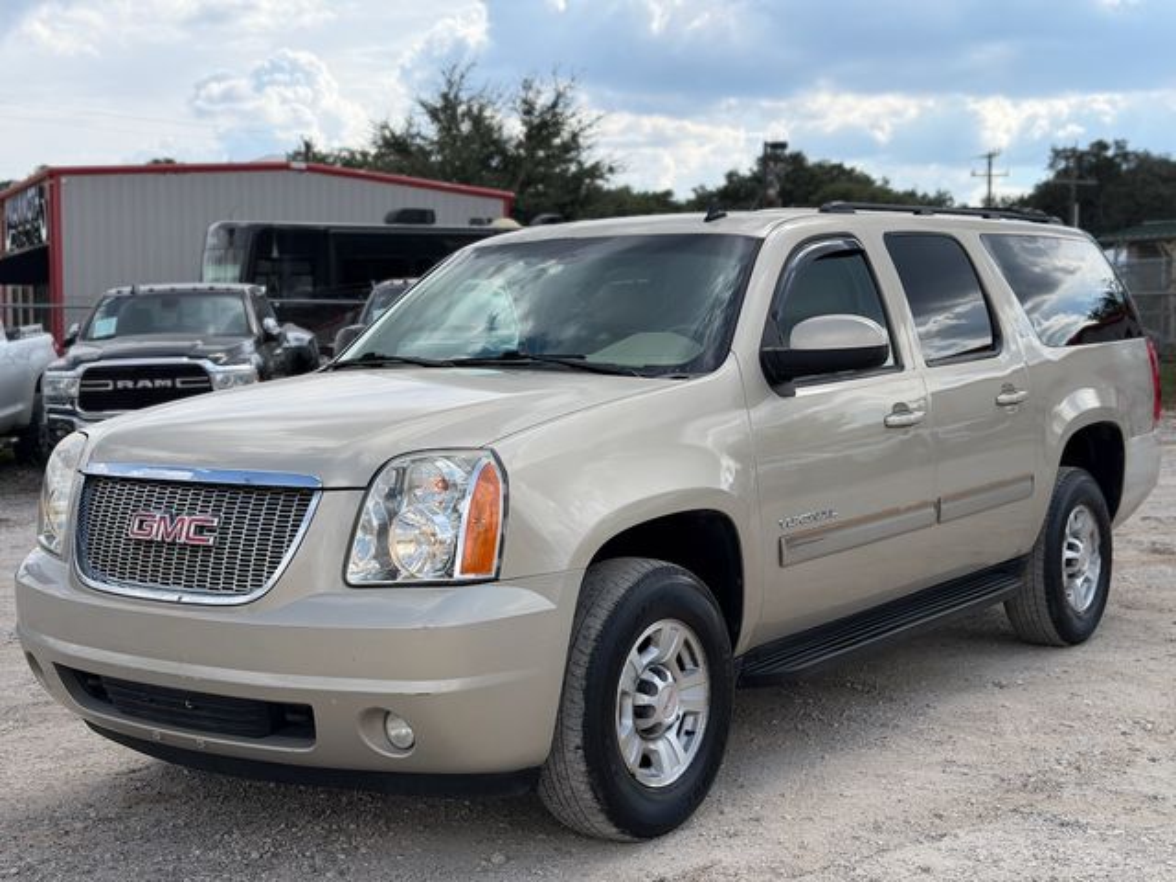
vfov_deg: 30.3
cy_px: 441
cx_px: 588
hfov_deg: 39.7
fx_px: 1631
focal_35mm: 48
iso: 64
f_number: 1.78
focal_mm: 6.76
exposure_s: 1/4098
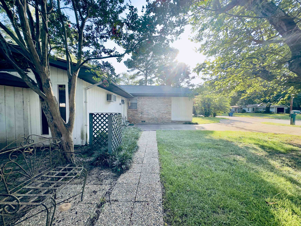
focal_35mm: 14
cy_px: 113
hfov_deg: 102.1
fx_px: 122
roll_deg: +0.3
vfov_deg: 85.7
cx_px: 150
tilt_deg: -1.7
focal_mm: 2.22
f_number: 2.2
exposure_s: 1/147
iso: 40
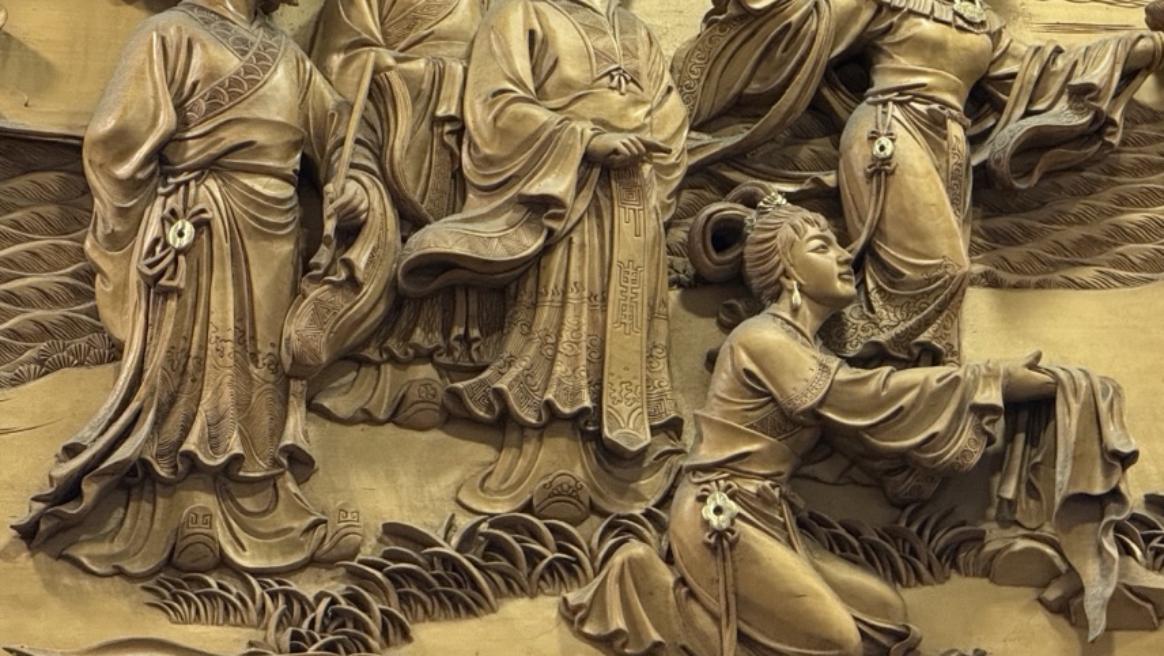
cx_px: 704
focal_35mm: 168
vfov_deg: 7.2
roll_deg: +8.2
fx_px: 5187
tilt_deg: +39.8
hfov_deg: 12.8
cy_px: 140
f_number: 2.8
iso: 320
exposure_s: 1/100
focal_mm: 15.66
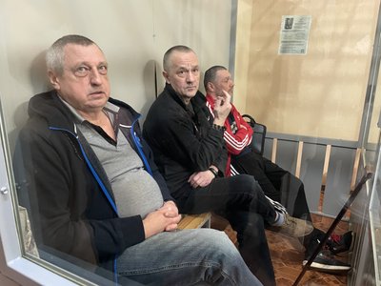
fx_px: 286
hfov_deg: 67.3
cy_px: 143
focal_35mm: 26
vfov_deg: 53.1
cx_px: 190
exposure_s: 1/33
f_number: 1.6
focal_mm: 4.2
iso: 500
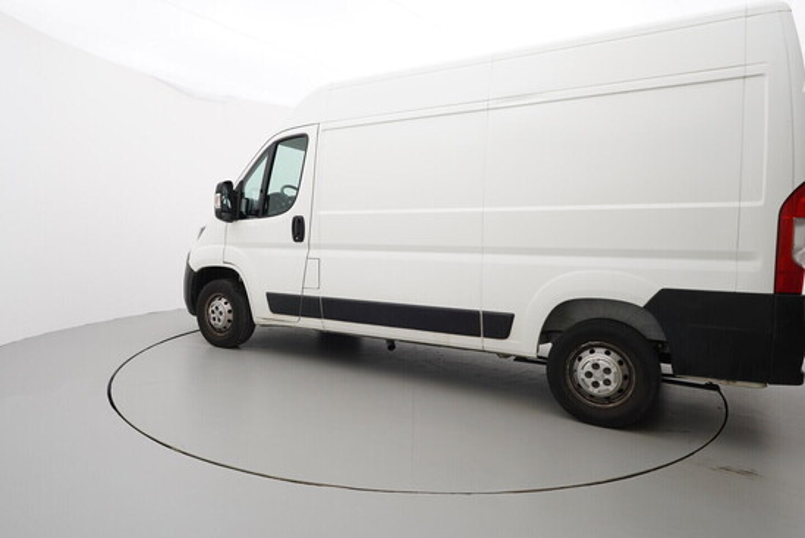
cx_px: 402
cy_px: 269
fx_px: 504
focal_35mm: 22
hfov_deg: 77.3
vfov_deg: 56.2
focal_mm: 15
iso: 200
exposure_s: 1/80
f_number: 5.6
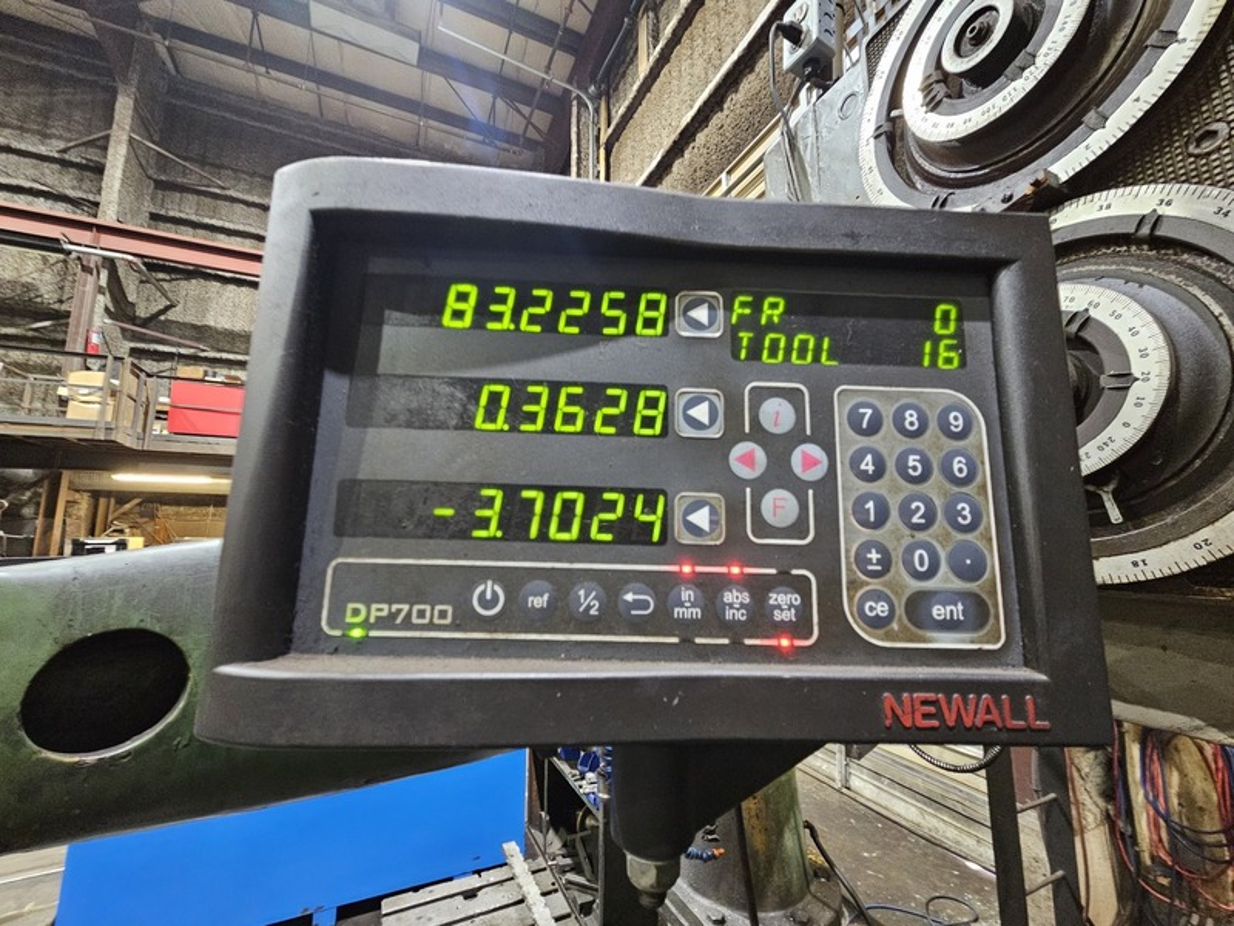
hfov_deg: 106.2
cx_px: 617
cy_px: 463
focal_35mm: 13
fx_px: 463
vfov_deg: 89.9
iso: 640
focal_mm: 2.2
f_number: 2.2
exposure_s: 1/30
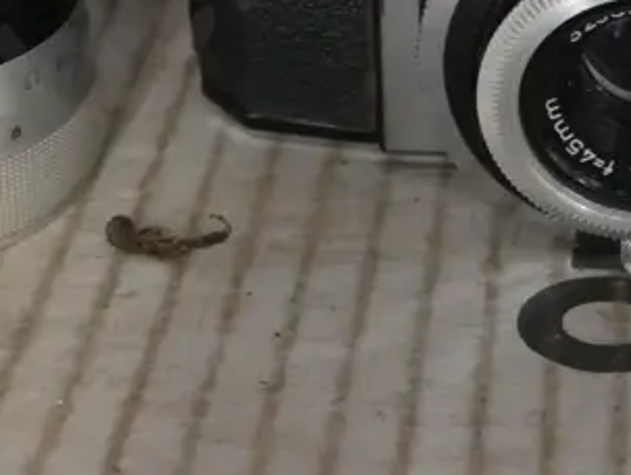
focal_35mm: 135
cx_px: 496
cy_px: -236
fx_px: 2464
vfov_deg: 10.6
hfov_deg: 14.5
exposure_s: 1/50
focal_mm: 20
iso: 3200
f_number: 4.4
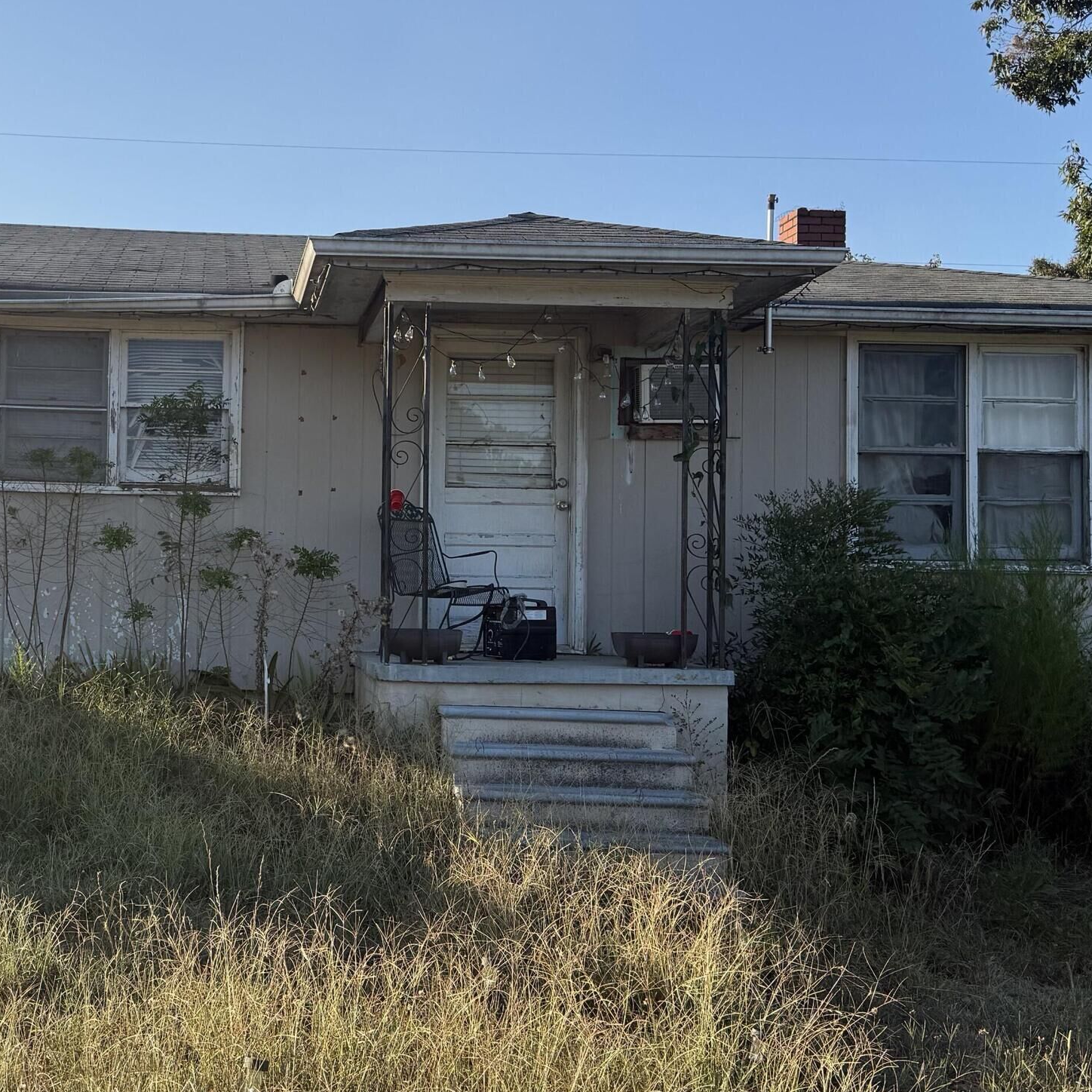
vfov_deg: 37.5
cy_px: 505
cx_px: 262
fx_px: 1606
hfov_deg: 36.6
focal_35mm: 45
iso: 80
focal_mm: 6.76
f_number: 1.78
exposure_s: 1/2703
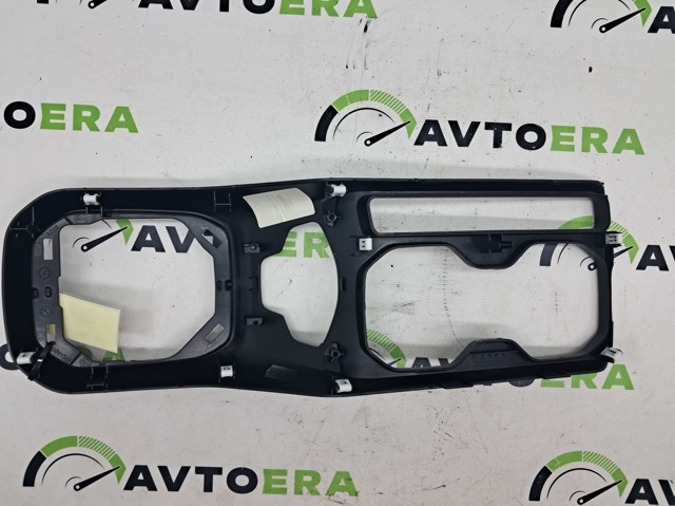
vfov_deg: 51.3
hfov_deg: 65.4
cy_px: 253
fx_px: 526
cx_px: 338
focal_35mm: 27
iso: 50
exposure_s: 1/60
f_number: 1.8
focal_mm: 4
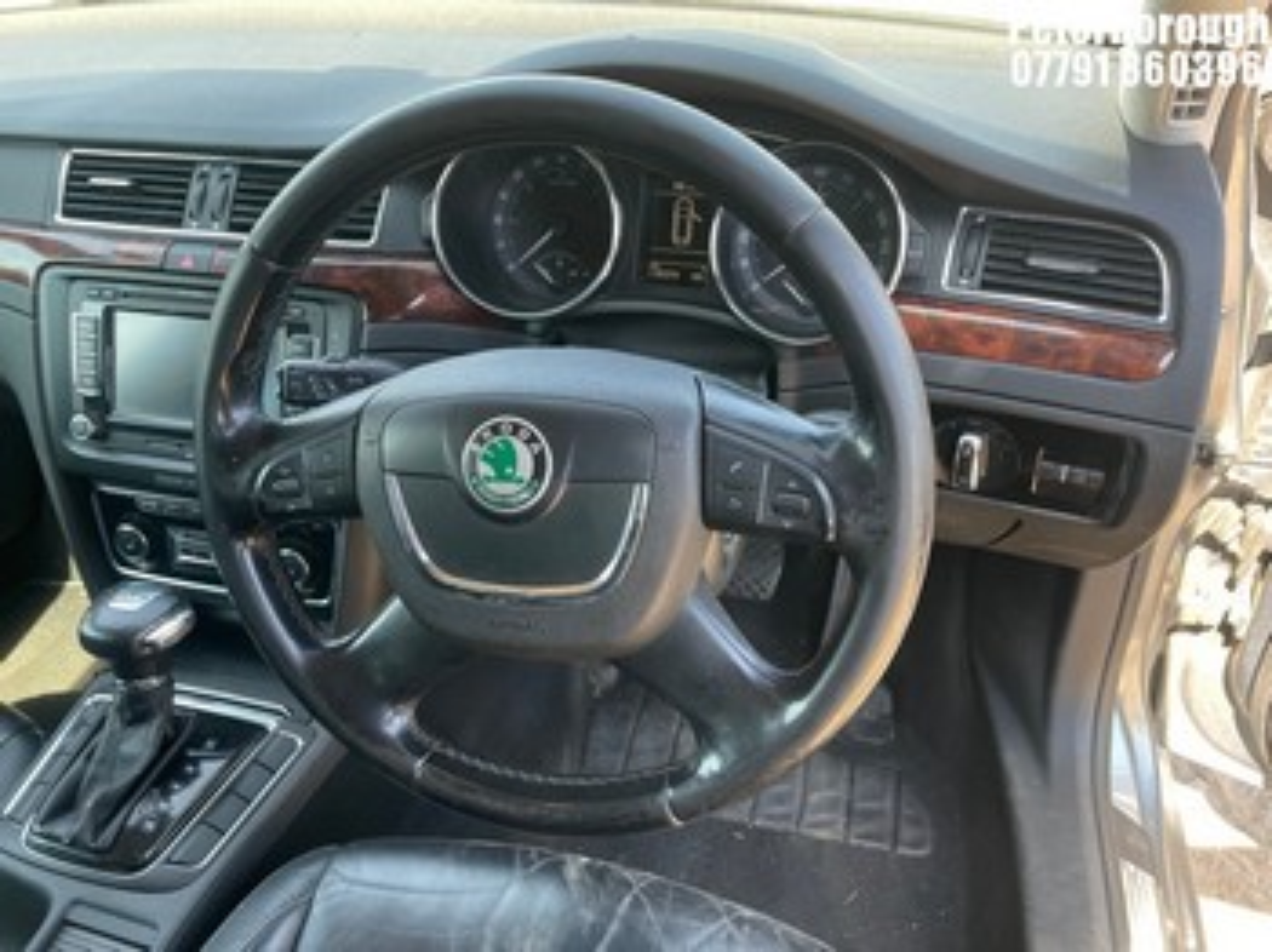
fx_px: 955
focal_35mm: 26
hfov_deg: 67.3
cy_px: 476
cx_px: 636
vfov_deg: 53.0
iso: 80
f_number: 1.6
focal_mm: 4.2
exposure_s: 1/121
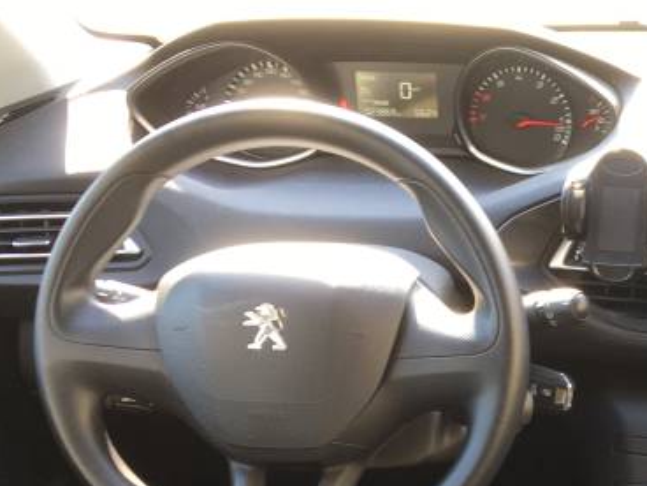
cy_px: 559
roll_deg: -2.7
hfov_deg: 26.0
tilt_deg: -34.6
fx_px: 1327
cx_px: 645
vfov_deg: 19.7
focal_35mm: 71
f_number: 2.2
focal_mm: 4.15
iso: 25
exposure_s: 1/50
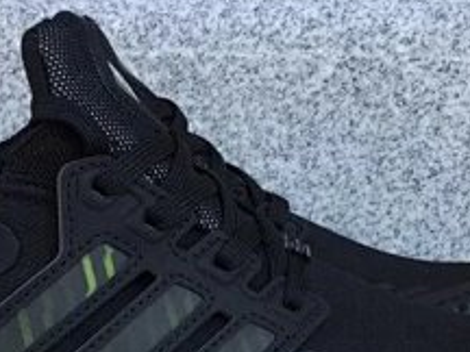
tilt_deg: -19.5
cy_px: 465
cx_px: 135
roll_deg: -0.9
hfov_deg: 21.2
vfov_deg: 15.3
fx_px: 1249
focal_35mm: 92
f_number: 2.4
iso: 25
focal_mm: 3.3
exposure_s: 1/301
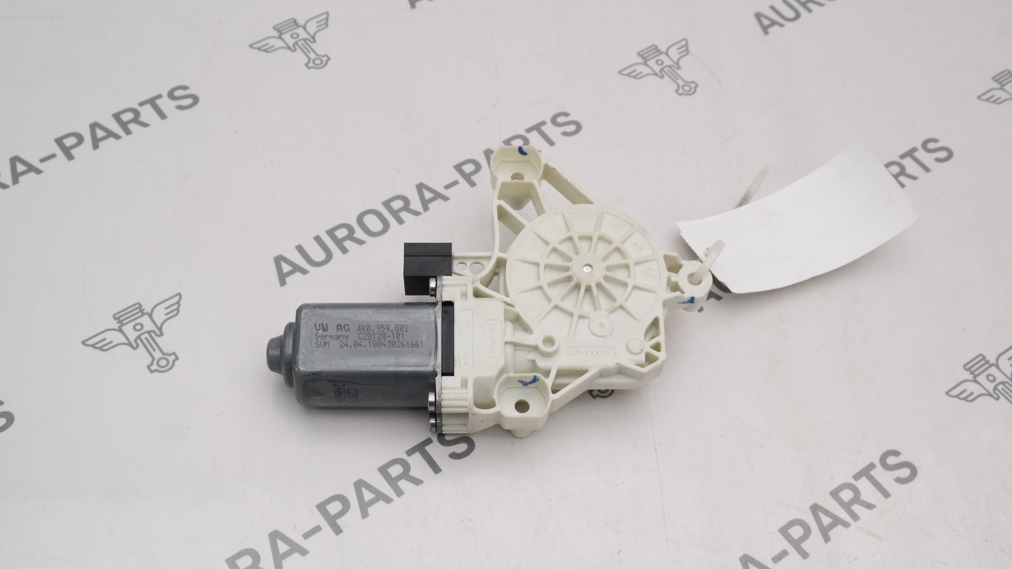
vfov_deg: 22.6
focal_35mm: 53
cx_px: 503
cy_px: 287
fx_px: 1422
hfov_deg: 39.2
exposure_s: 1/100
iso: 200
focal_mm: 33
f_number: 8
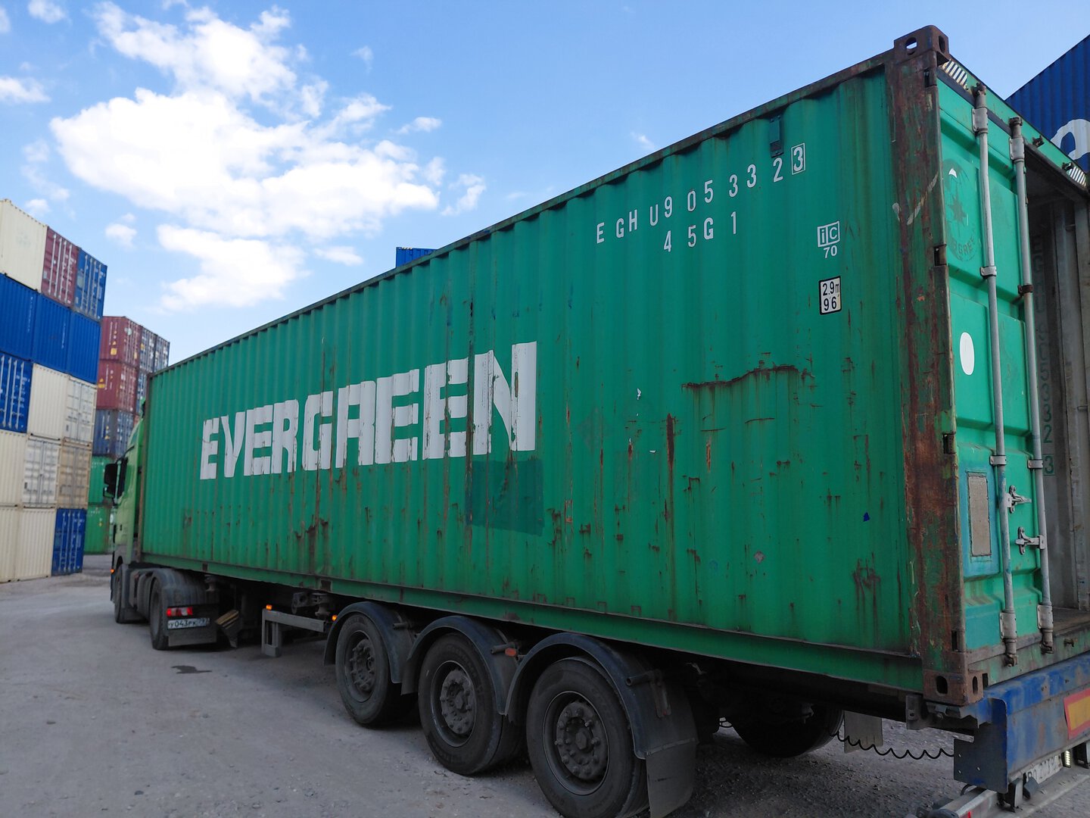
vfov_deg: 54.9
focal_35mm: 25
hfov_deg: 69.4
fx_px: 787
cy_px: 409
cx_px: 545
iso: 50
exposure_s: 1/985
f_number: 1.8
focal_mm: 4.69
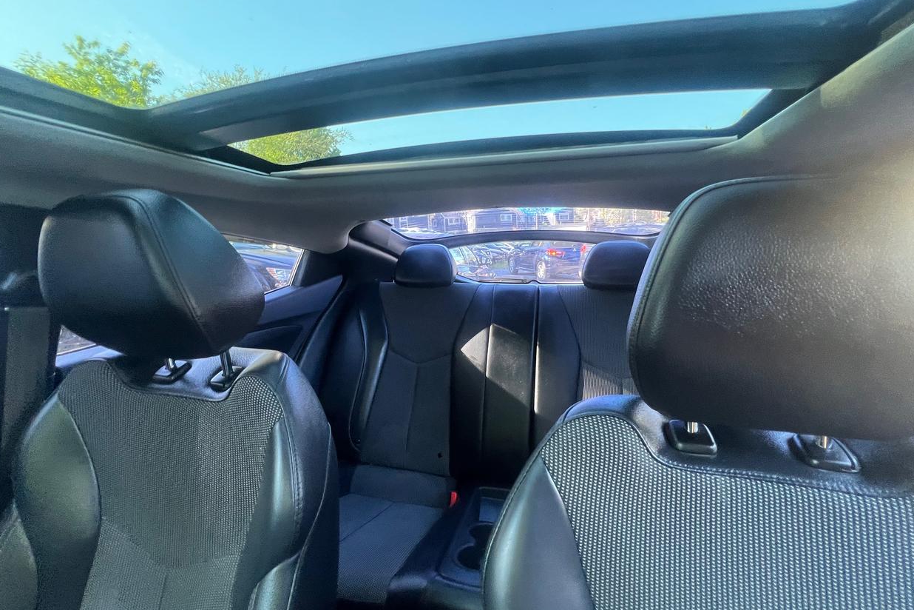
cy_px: 284
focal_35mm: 14
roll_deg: +2.0
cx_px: 467
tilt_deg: -11.9
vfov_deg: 81.1
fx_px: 355
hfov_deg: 104.2
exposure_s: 1/60
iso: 320
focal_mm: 1.57
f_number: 1.8
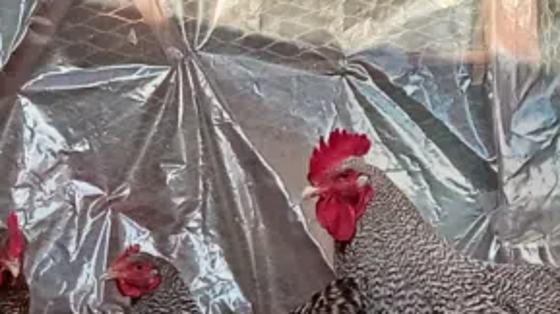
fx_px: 1721
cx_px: 287
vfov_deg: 10.2
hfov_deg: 18.5
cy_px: 421
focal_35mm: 116
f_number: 1.8
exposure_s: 1/50
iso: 118
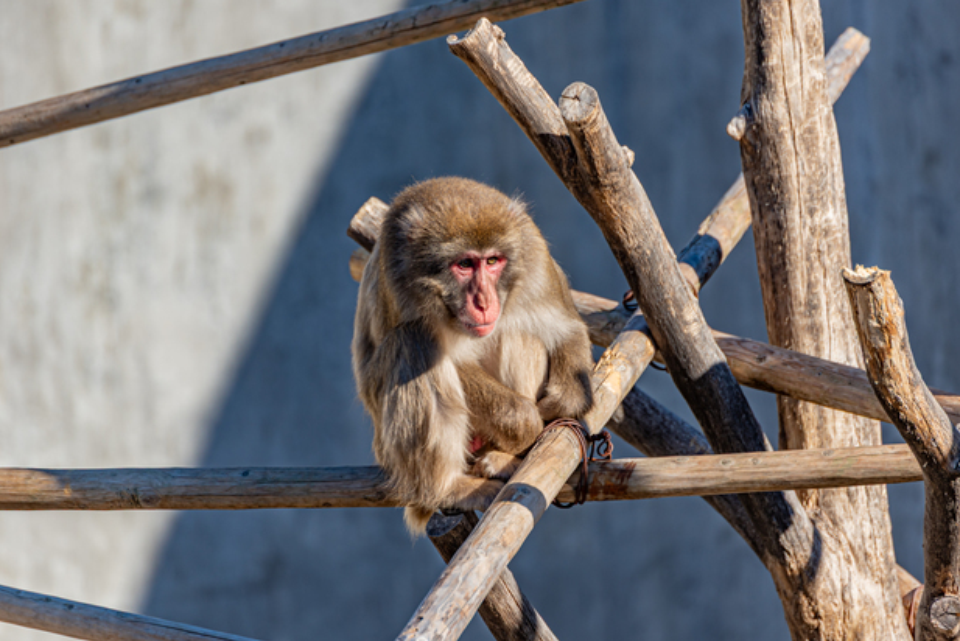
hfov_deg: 6.6
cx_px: 471
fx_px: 8297
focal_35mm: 311
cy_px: 324
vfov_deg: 4.4
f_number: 5.6
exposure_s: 1/320
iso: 110
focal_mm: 300
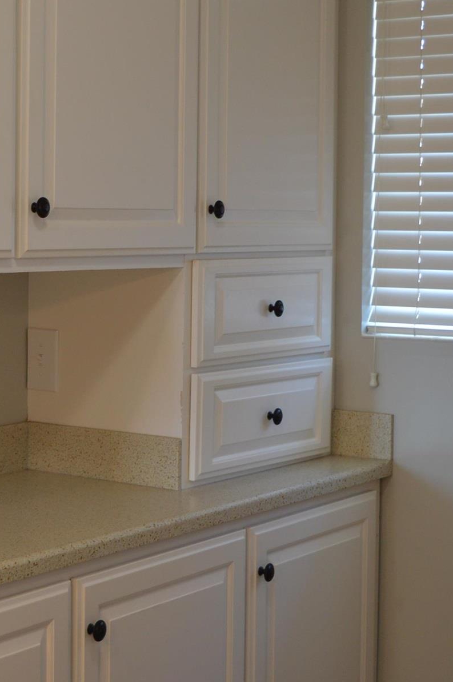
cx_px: 48
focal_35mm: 84
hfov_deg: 16.0
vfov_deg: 24.2
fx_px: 1589
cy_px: 263
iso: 400
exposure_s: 1/50
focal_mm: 29
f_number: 4.2
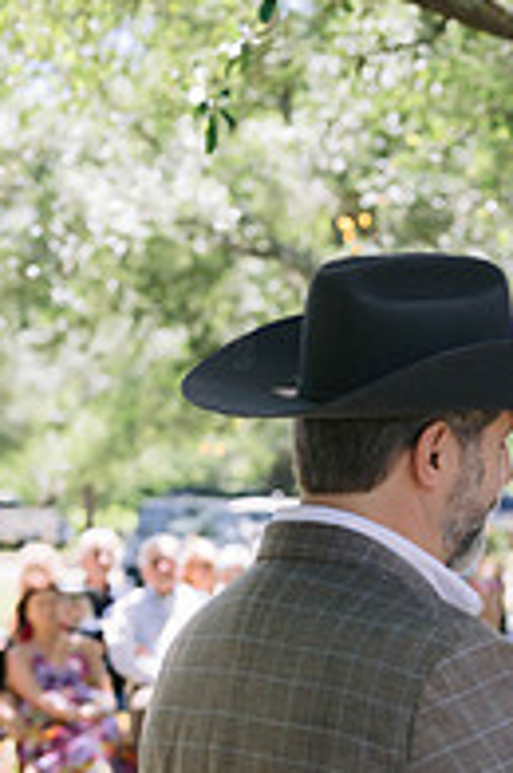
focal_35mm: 115
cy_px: 789
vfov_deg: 17.4
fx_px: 2467
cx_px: 564
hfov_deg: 11.7
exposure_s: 1/1250
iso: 400
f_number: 3.2
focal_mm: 50
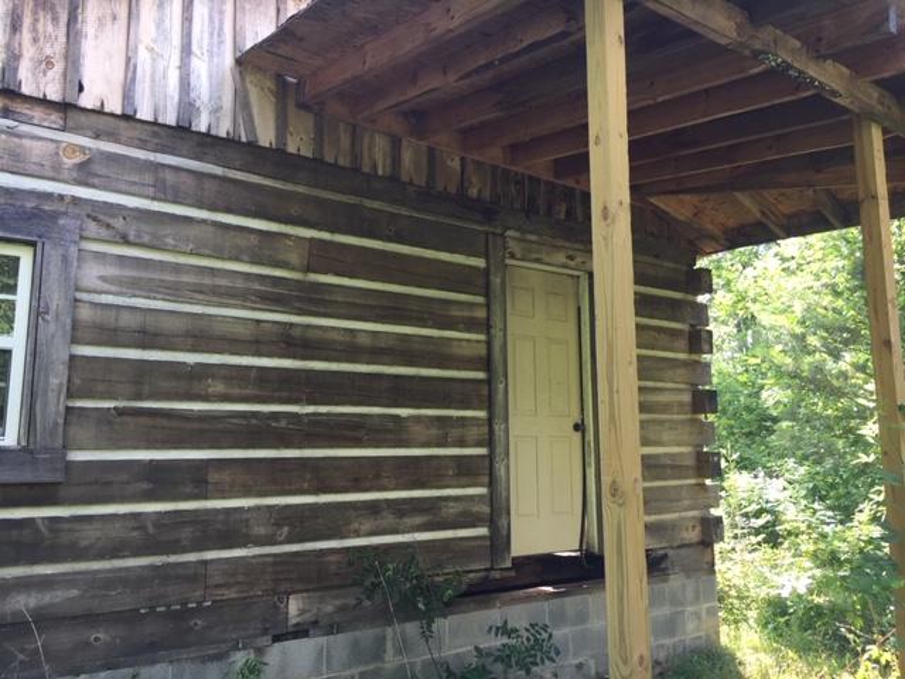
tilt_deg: +8.2
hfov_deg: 61.7
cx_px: 452
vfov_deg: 48.2
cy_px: 340
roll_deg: +1.0
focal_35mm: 29
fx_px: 758
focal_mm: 4.15
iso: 32
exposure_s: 1/120
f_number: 2.2
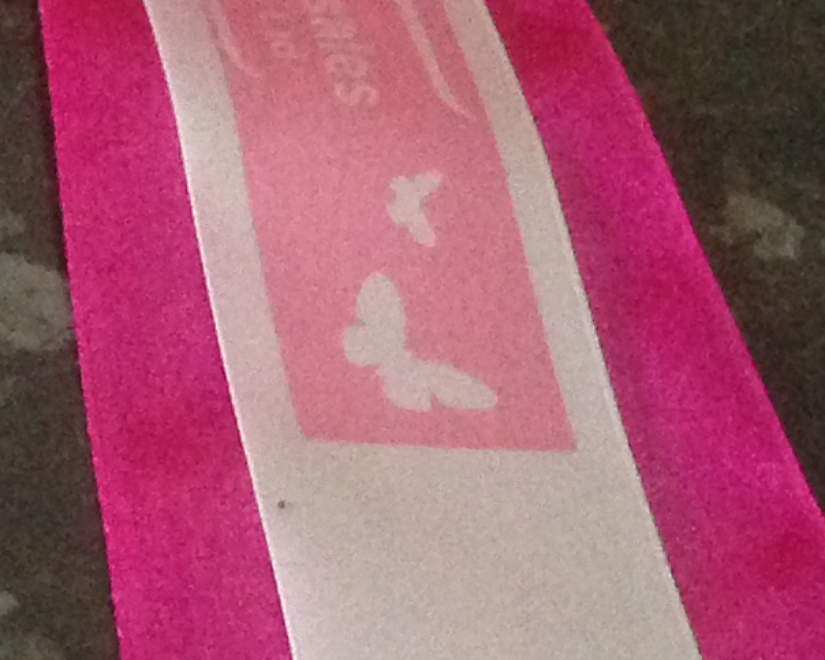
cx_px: -830
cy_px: 94
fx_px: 4248
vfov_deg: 8.9
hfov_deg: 10.2
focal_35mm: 174
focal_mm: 4.12
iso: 400
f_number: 2.4
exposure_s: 1/15
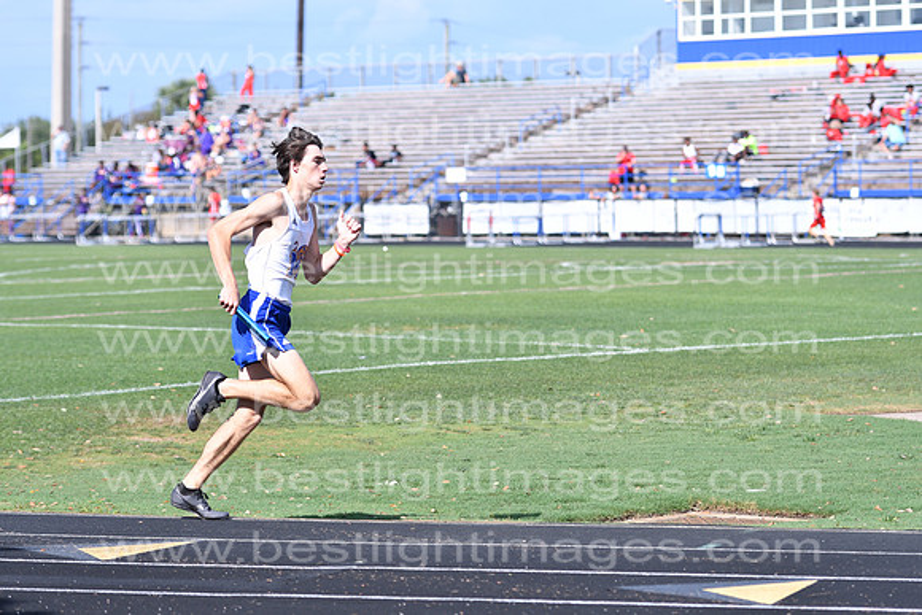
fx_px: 3650
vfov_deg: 9.6
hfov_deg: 14.4
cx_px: 461
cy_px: 308
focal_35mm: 142
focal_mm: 95
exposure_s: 1/2500
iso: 200
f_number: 4
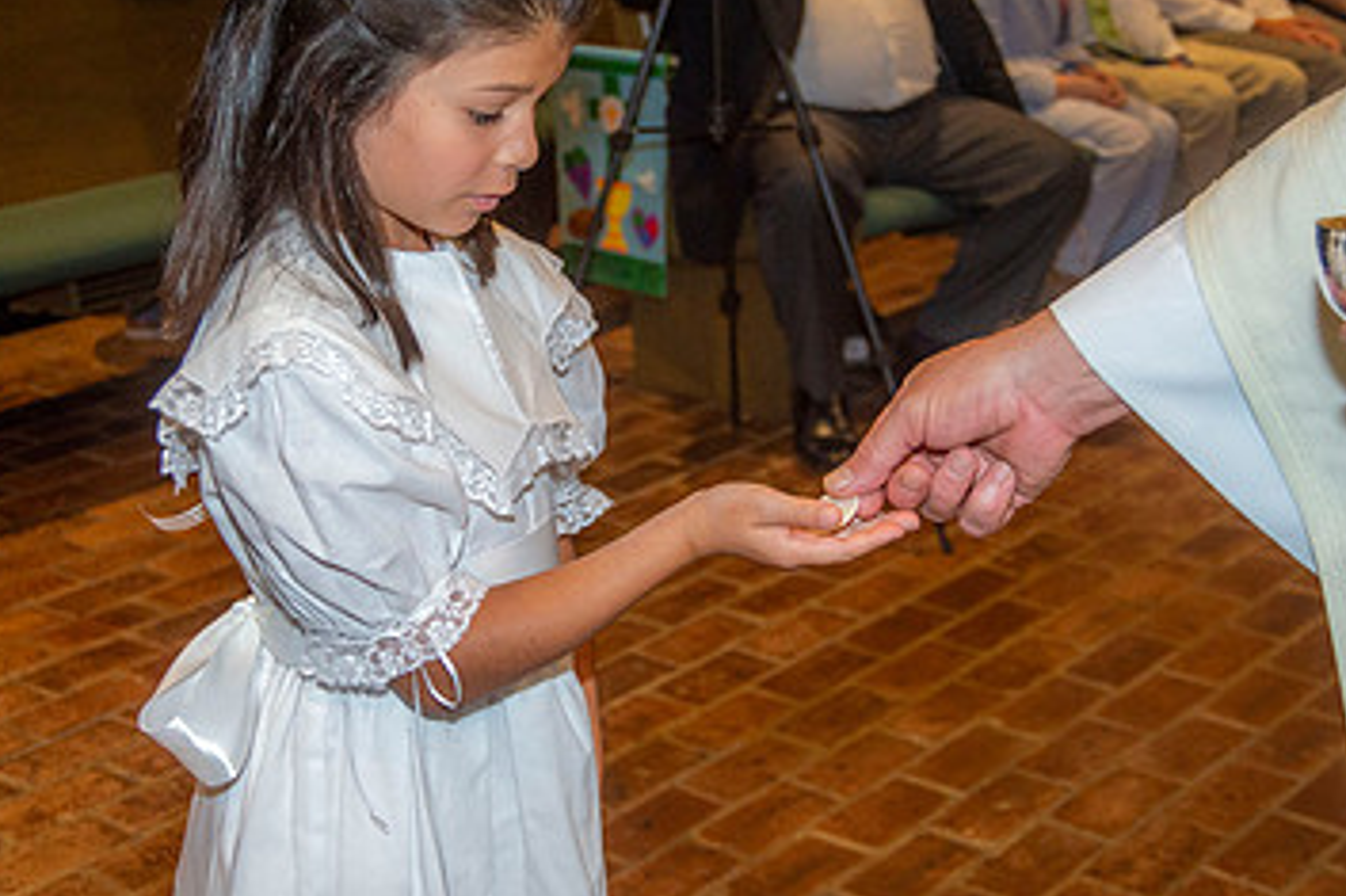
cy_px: 385
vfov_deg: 19.7
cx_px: 591
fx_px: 2579
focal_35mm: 69
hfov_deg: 29.2
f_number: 5.6
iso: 1600
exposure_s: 1/200
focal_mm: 42
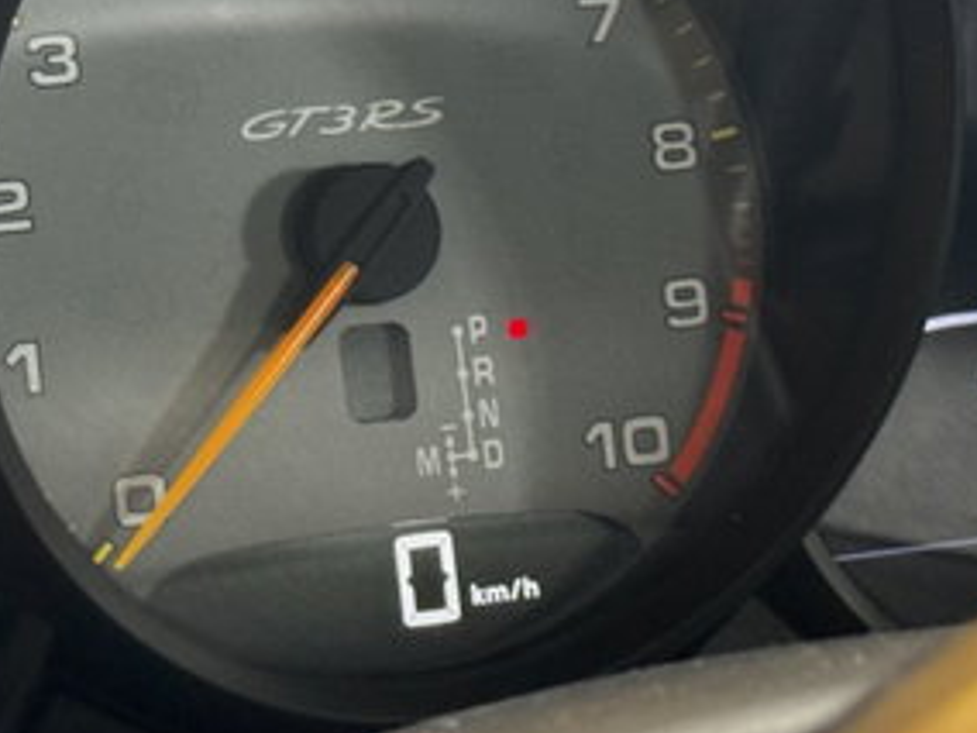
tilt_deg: -12.0
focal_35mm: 130
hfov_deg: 15.2
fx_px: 3669
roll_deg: +1.0
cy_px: 262
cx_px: 581
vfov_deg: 11.4
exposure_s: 1/33
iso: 400
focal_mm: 6.76
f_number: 1.78
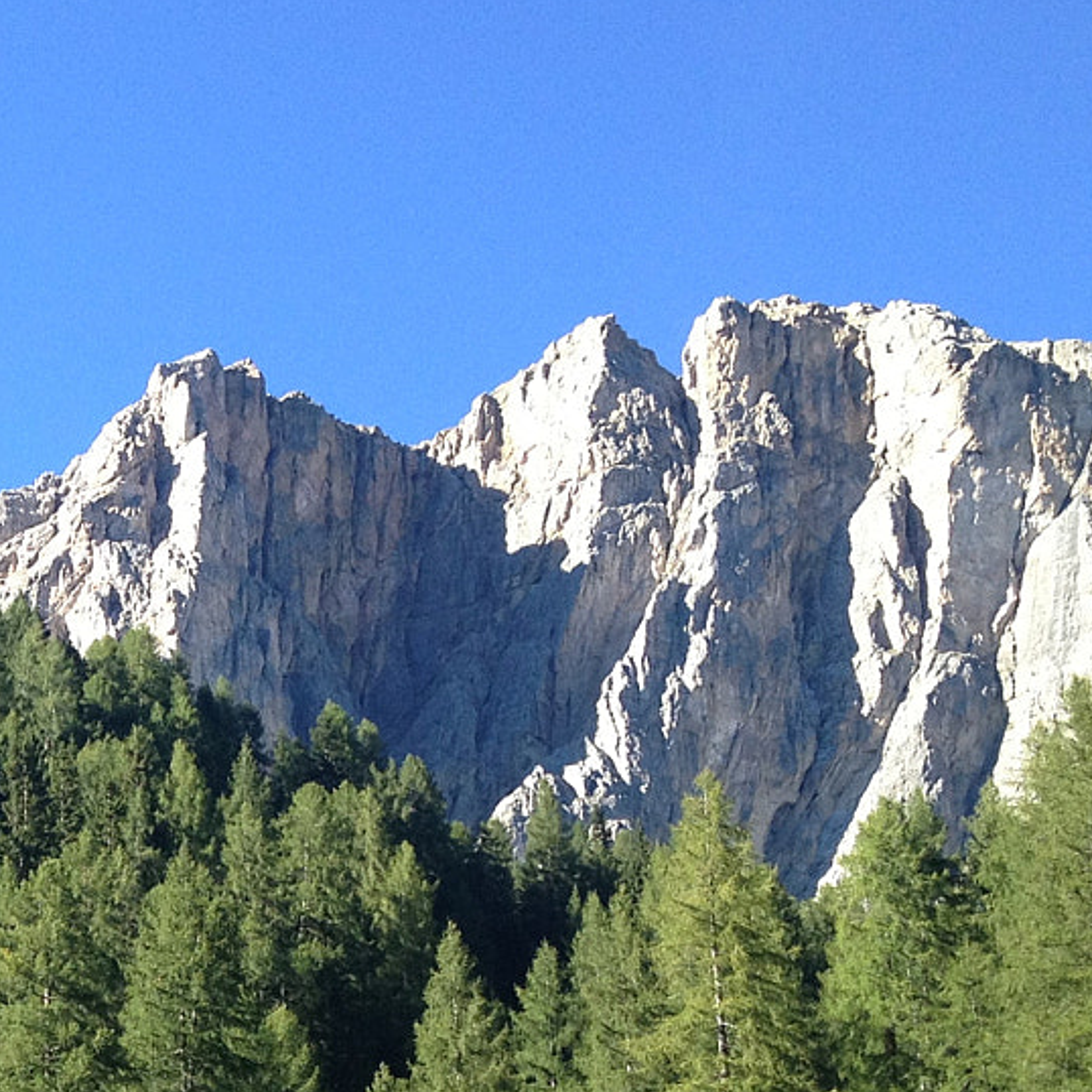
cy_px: 1127
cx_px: -215
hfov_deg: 18.0
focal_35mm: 92
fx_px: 3284
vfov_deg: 18.3
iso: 64
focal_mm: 4.28
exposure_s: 1/438
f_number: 2.4
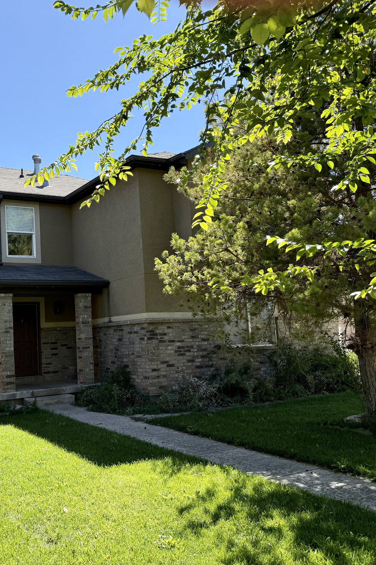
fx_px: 533
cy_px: 278
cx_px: 93
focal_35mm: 34
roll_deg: +2.3
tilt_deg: +7.3
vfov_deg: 55.8
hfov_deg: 37.9
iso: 80
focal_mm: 6.76
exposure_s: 1/1770
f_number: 1.78
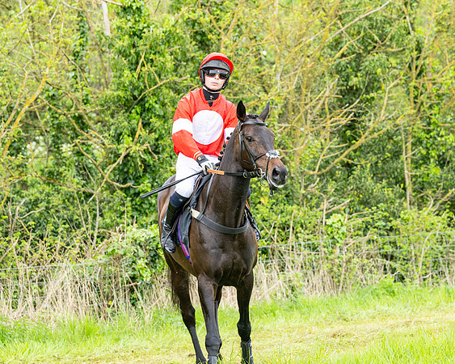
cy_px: 171
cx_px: 225
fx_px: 2911
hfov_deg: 8.9
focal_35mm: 216
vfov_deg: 7.1
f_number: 5
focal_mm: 145
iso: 400
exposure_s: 1/500
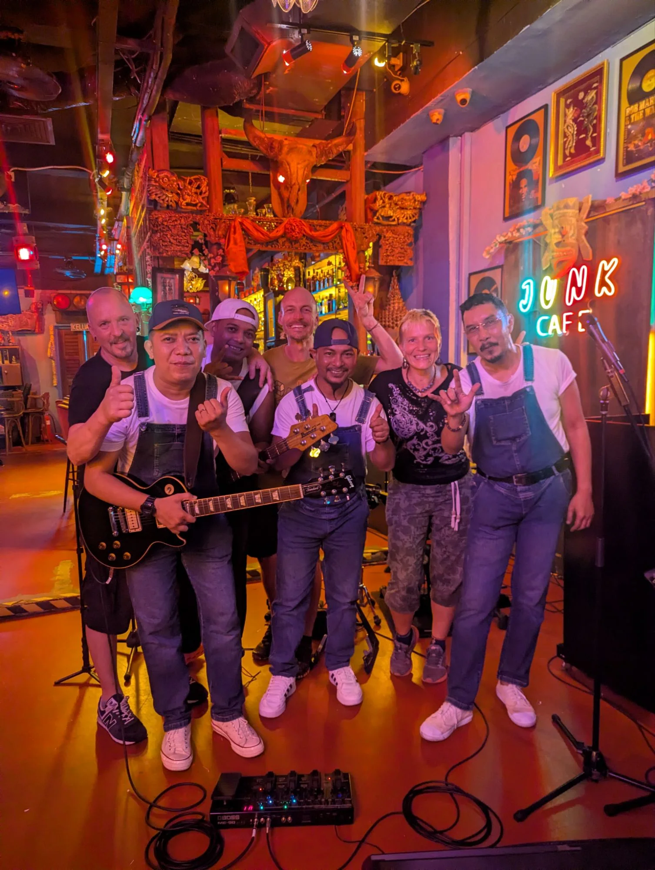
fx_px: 604
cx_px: 328
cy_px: 435
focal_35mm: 24
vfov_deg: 71.5
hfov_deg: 56.9
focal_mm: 6.81
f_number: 1.85
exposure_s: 1/25
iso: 670
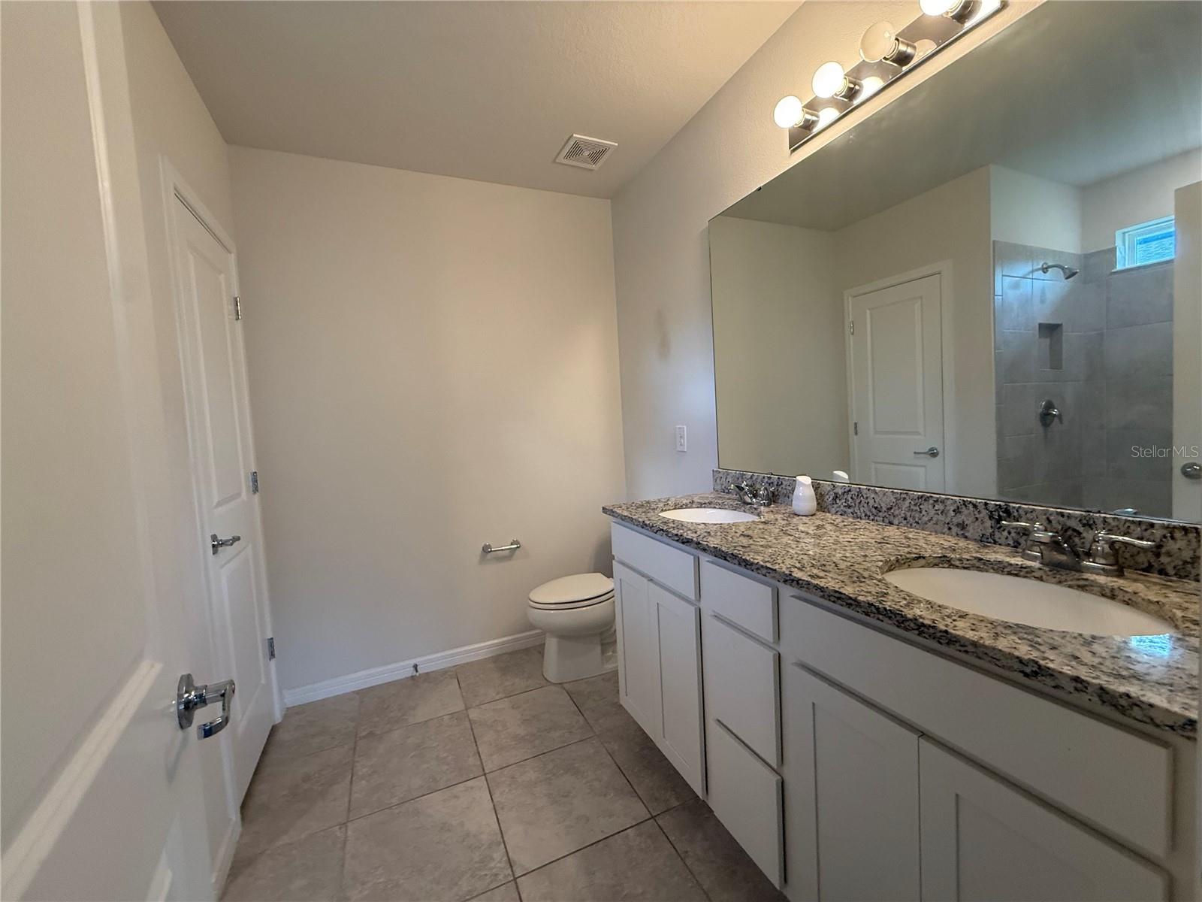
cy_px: 451
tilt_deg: -1.3
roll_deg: +3.8
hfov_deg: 102.1
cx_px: 601
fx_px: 486
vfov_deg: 85.7
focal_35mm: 14
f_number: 2.2
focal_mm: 2.22
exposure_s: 1/120
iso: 250
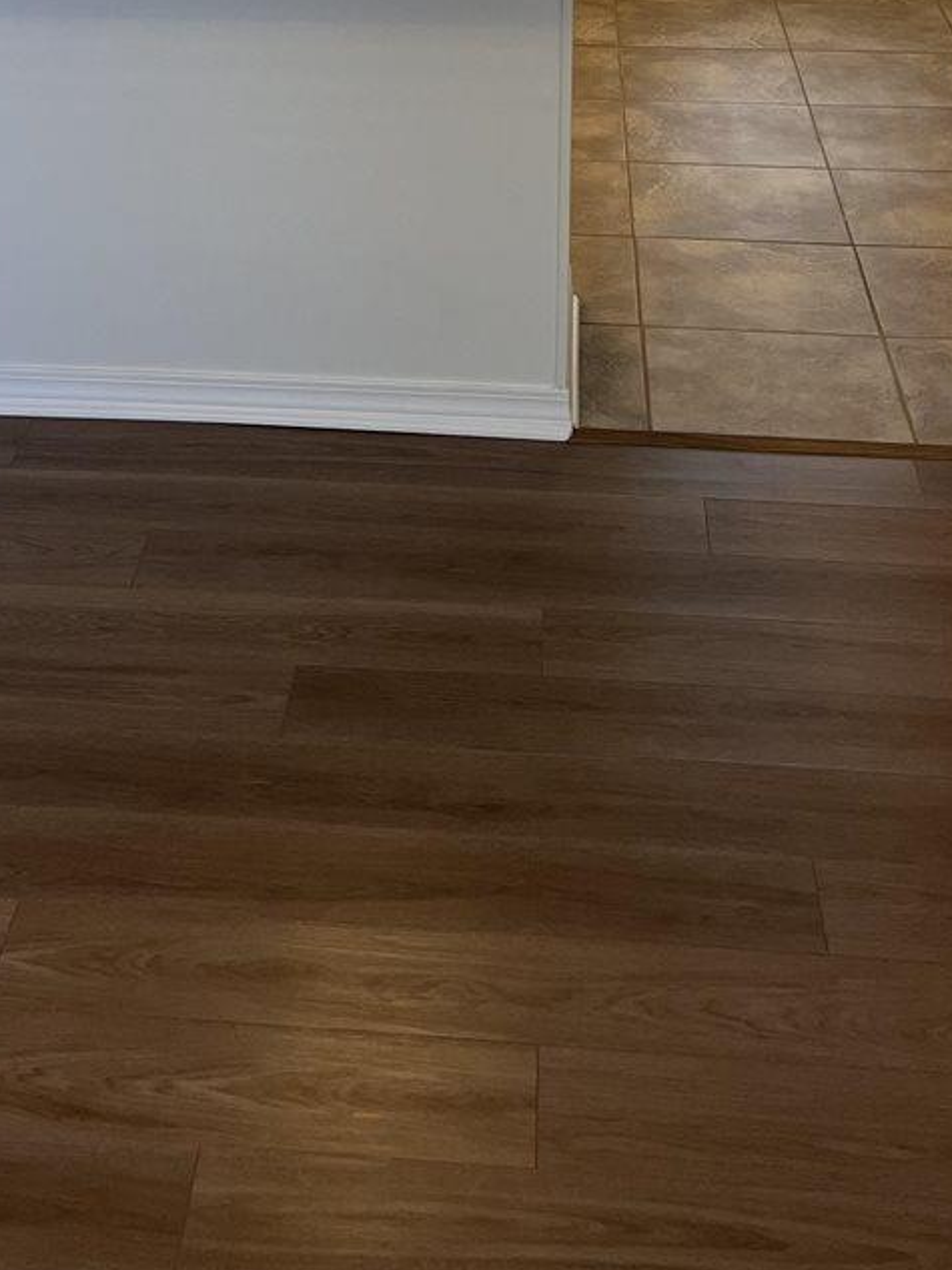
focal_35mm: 63
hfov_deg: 23.1
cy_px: -204
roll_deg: +1.2
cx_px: 299
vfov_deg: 27.5
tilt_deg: -11.2
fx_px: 2312
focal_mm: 5.1
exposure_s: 1/60
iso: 80
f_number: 1.6
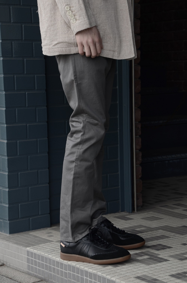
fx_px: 821
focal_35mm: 105
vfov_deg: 19.5
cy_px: 142
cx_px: 94
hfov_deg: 13.0
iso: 320
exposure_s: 1/320
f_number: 5.6
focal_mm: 70
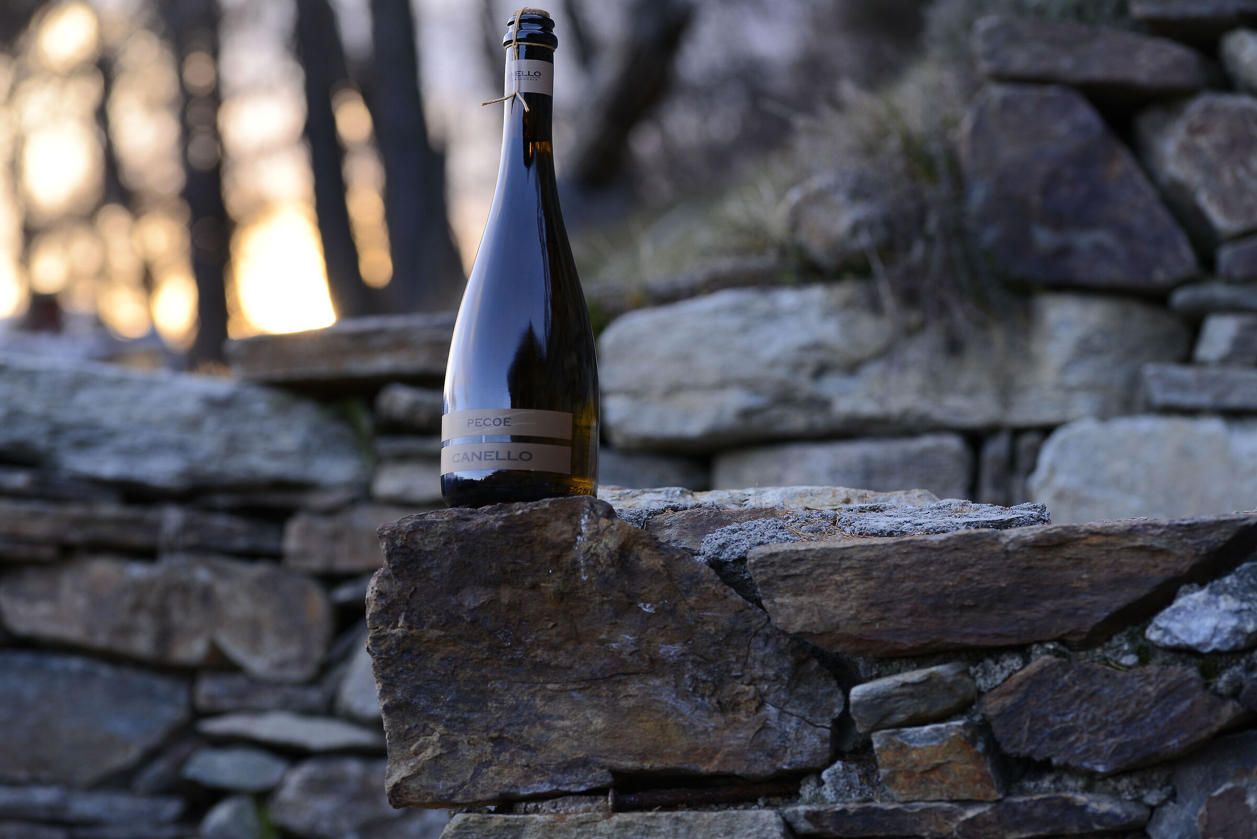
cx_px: 628
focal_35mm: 105
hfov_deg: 19.4
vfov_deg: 13.1
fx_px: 3667
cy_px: 420
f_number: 5.6
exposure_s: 1/125
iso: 500
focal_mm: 105
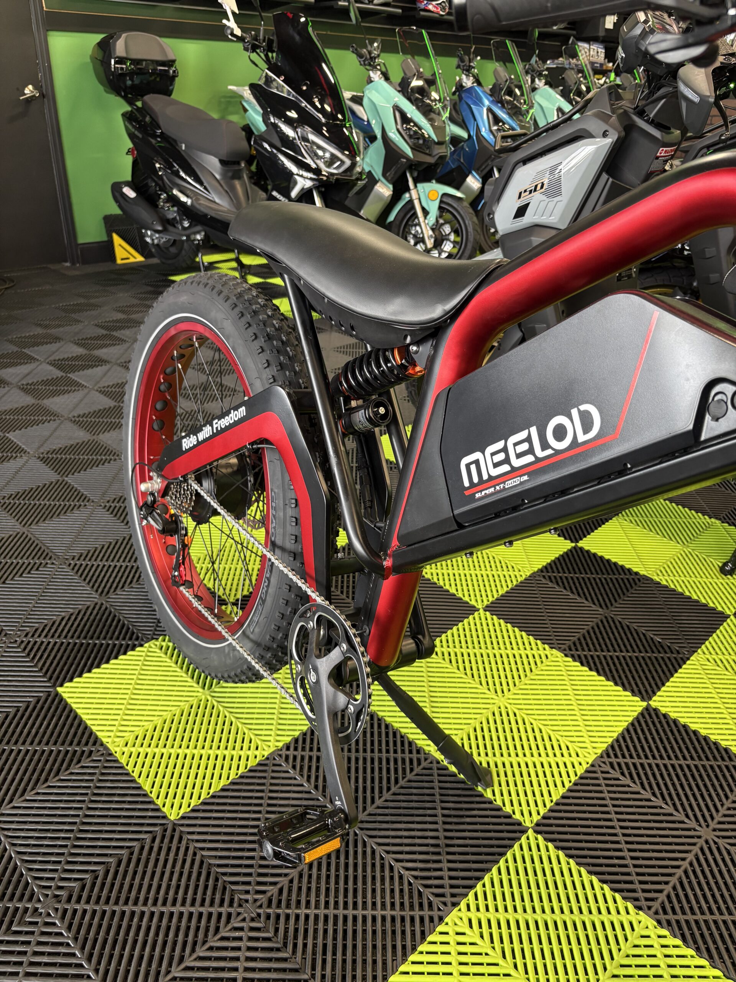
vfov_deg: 67.3
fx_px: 737
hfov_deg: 53.1
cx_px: 368
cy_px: 491
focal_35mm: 26
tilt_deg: -27.3
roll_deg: -2.4
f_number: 1.6
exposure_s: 1/60
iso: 160
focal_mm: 5.96
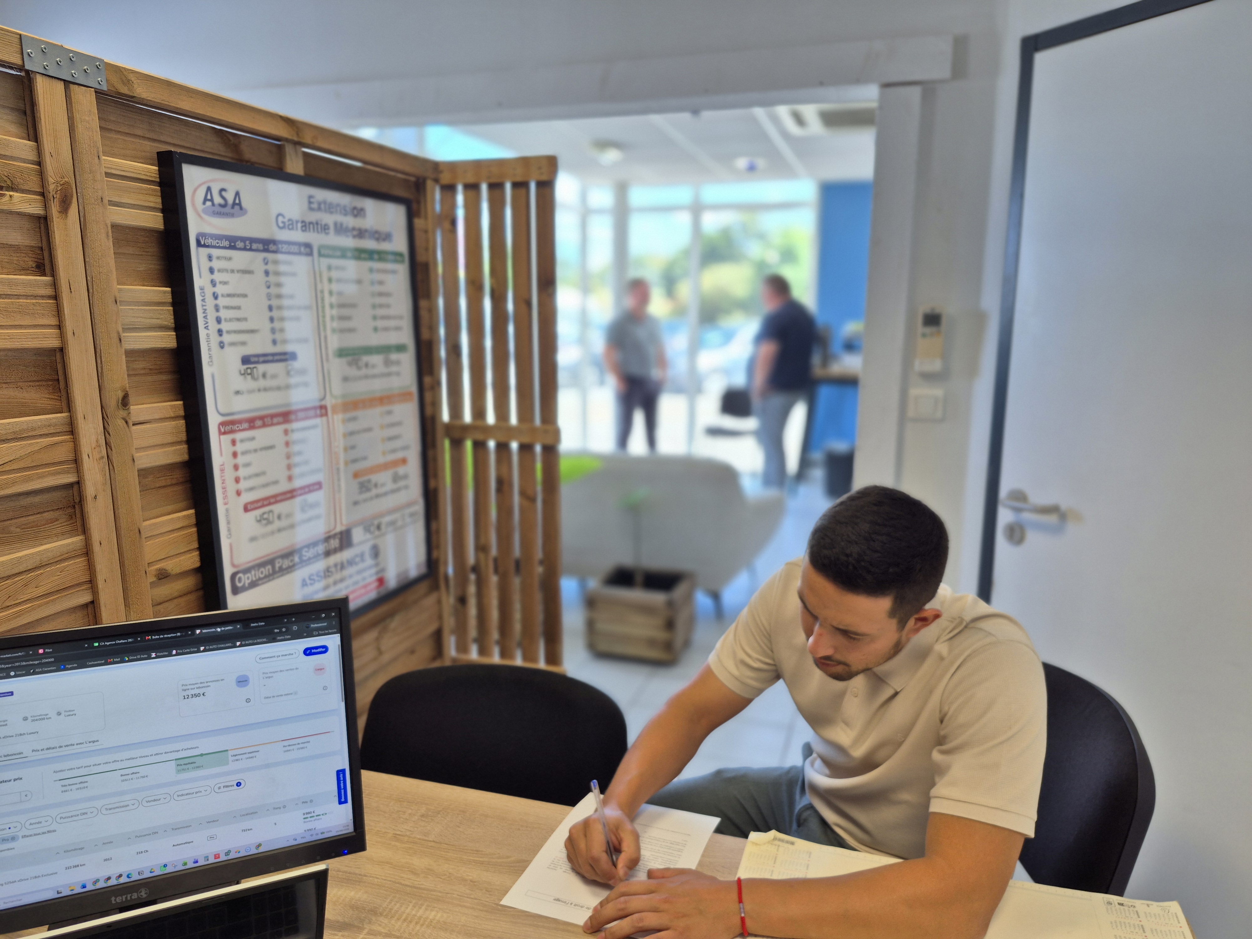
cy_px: 470
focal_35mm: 23
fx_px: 832
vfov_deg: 58.9
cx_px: 626
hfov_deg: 73.9
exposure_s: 1/108
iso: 25
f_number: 1.8
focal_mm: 5.4
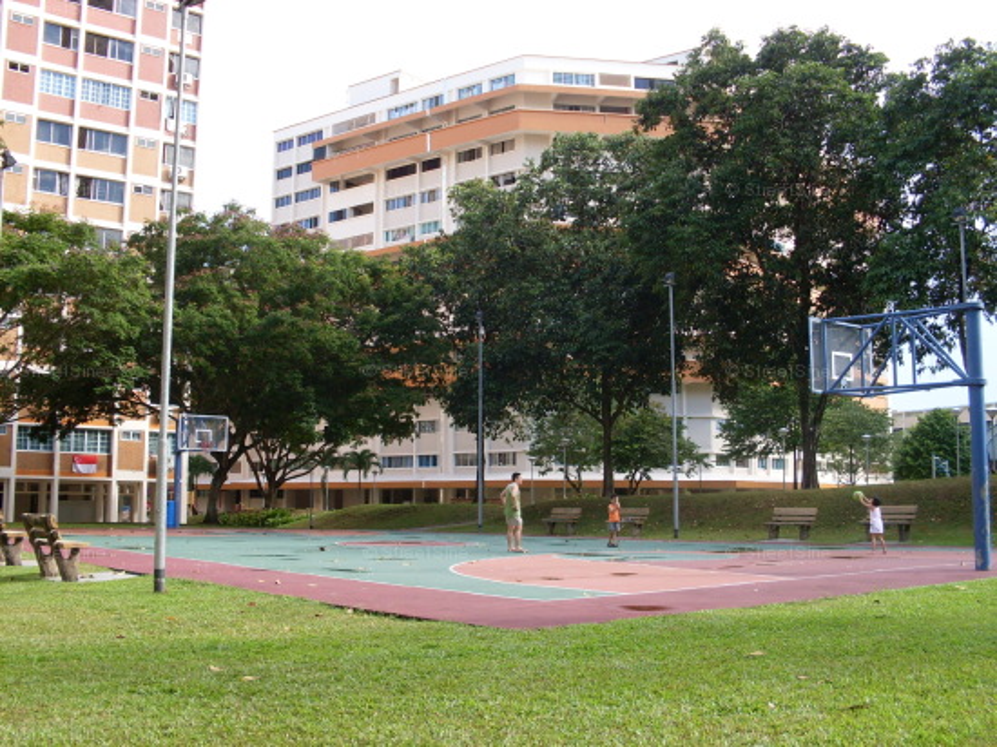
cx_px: 498
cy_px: 374
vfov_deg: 37.7
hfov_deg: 49.0
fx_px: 1094
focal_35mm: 38
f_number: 2.8
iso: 80
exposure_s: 1/350
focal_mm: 6.3
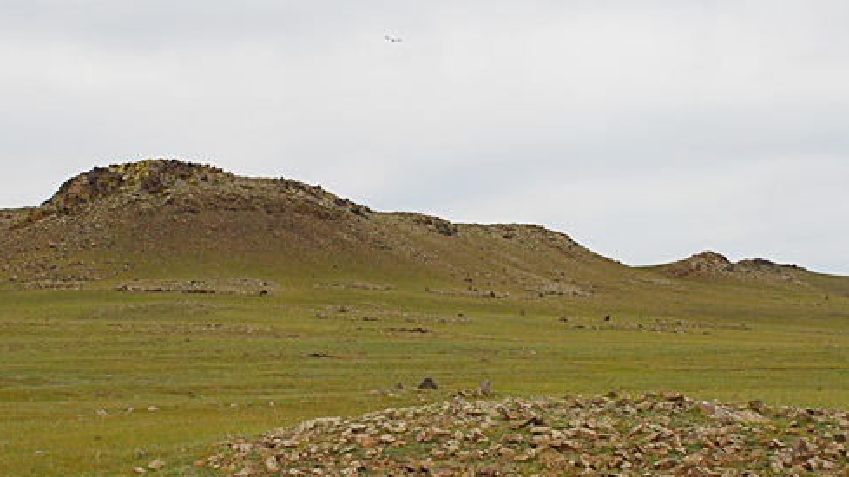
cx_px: 411
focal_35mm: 67
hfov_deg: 31.4
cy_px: 298
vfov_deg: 18.0
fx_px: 1508
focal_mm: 26
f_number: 6.3
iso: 400
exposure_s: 1/1250
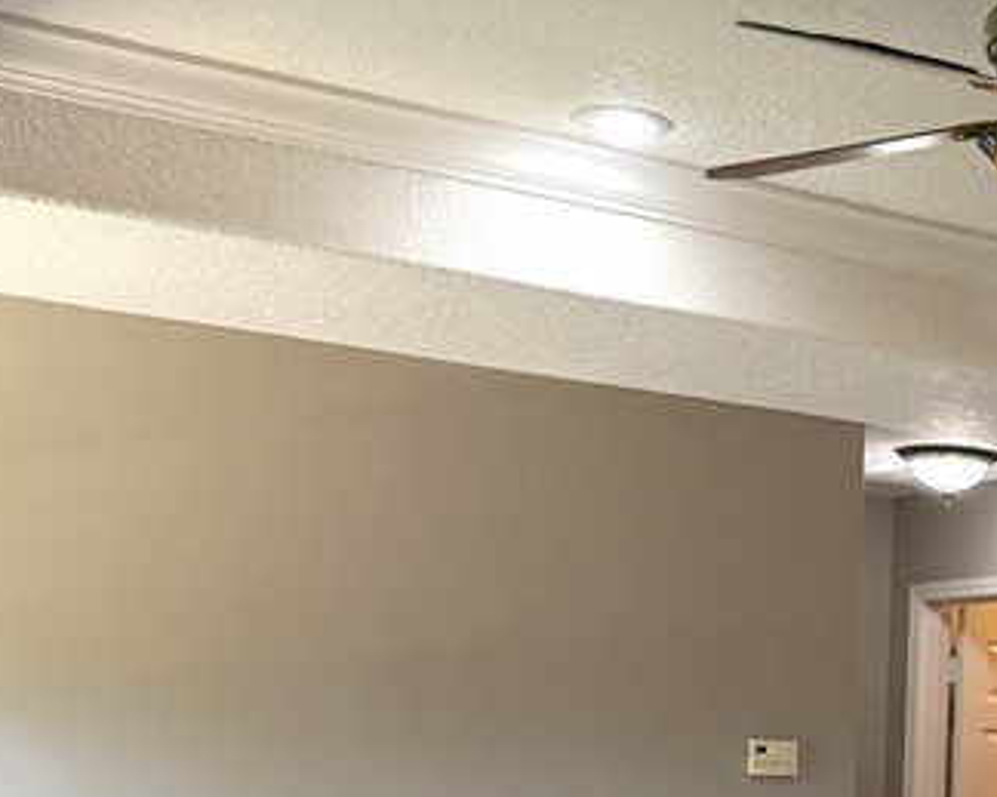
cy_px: 711
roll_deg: -1.4
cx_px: 1111
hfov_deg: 24.0
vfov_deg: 20.3
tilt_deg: +1.7
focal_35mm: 74
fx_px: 2183
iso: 200
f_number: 1.78
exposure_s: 1/154
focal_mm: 6.76
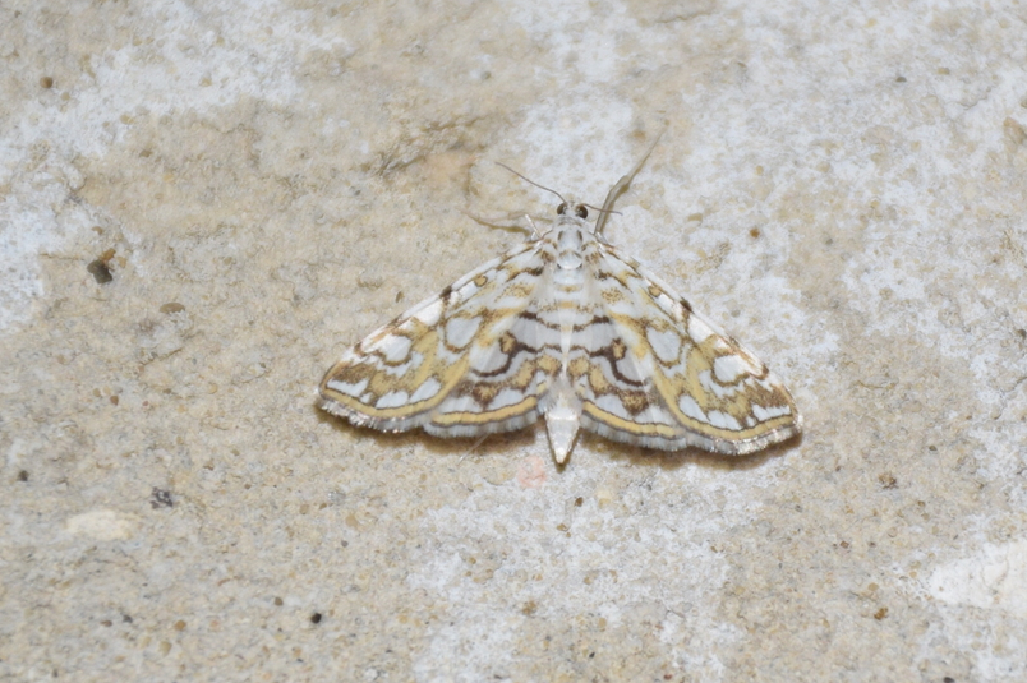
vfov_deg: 5.5
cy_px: 366
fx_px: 7156
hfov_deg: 8.2
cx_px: 611
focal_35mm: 251
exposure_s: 1/60
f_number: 7.1
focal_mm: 140
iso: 320
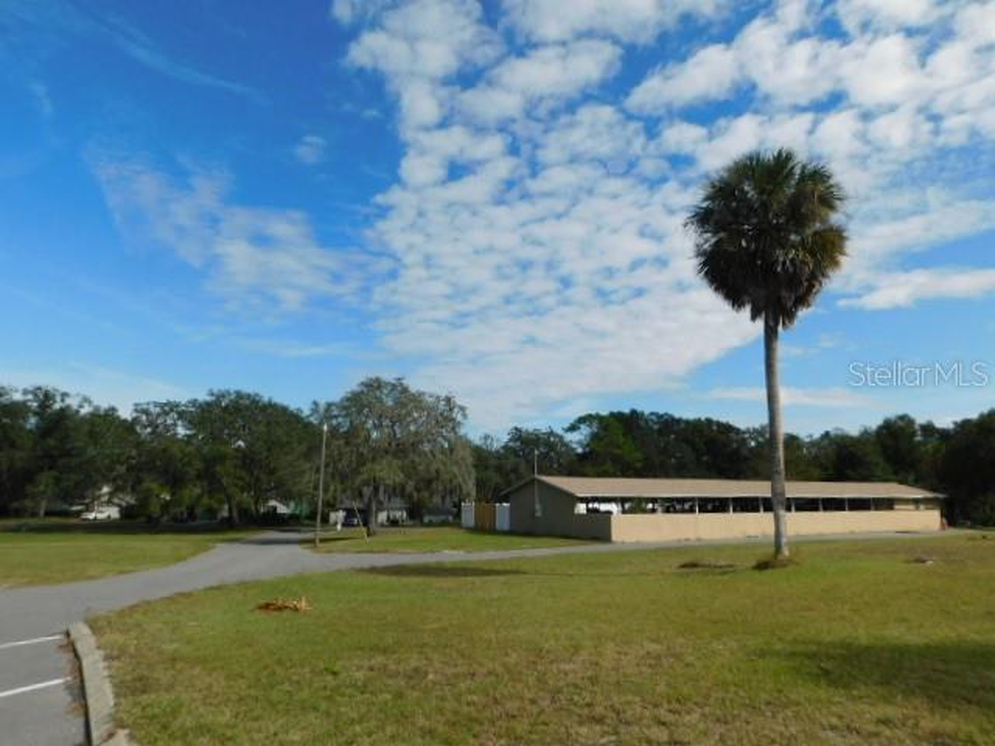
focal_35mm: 23
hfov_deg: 73.9
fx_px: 661
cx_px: 498
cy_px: 373
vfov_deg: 58.9
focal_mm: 4
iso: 125
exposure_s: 1/640
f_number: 6
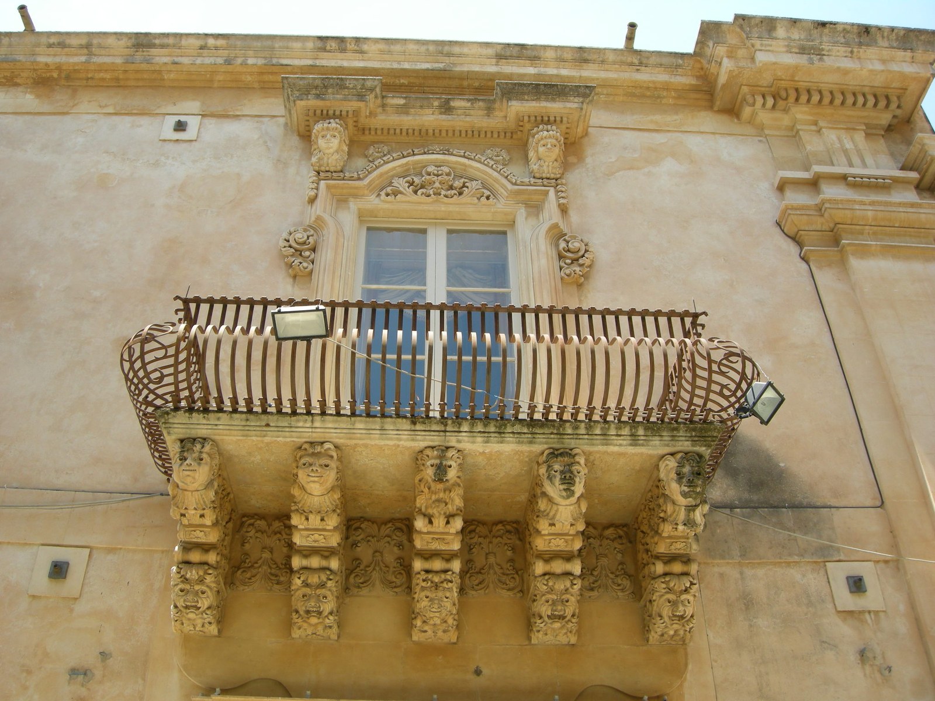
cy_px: 350
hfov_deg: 51.4
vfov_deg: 39.7
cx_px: 468
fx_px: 972
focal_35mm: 36
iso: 64
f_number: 4.3
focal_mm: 7.5
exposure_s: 1/130
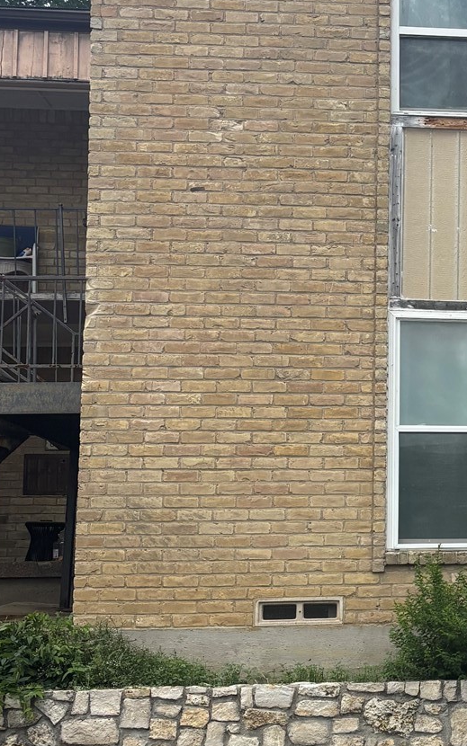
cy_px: 464
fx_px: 1384
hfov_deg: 17.6
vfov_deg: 30.1
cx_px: 653
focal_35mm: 68
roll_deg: -0.3
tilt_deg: +9.0
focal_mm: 5.96
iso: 50
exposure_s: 1/2778
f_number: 1.6
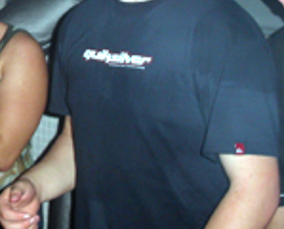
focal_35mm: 100
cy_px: -23
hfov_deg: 18.5
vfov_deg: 15.1
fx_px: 843
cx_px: -14
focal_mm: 7.8
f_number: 2.8
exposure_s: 1/30
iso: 100
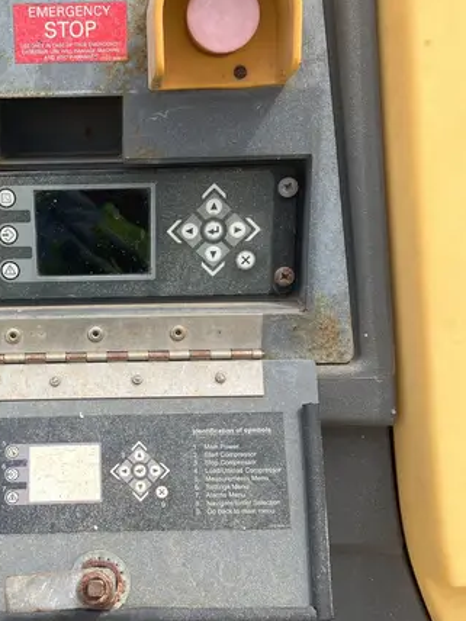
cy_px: 323
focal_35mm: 48
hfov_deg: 29.6
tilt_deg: -18.8
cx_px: 93
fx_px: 862
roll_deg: -0.7
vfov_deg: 39.7
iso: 32
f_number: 1.8
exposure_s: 1/852
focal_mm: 3.99
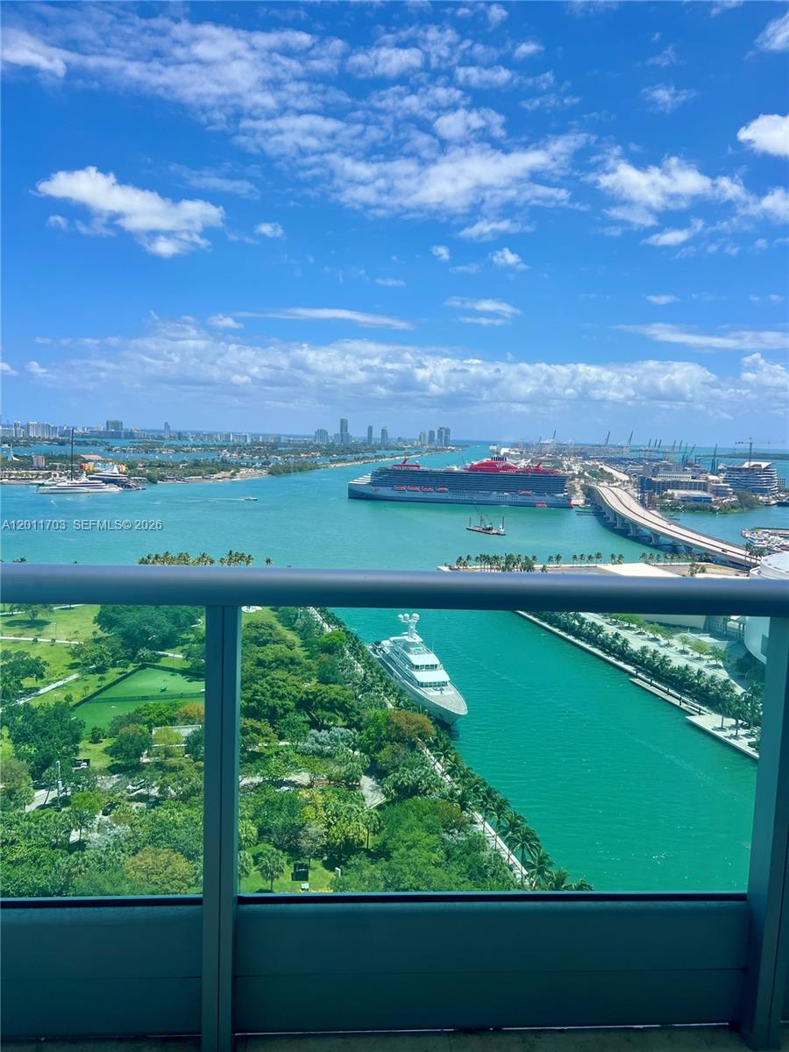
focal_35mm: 26
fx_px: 790
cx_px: 394
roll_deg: -2.3
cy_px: 526
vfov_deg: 67.3
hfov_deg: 53.1
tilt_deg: -6.4
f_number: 1.5
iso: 50
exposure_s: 1/4630
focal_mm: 5.7
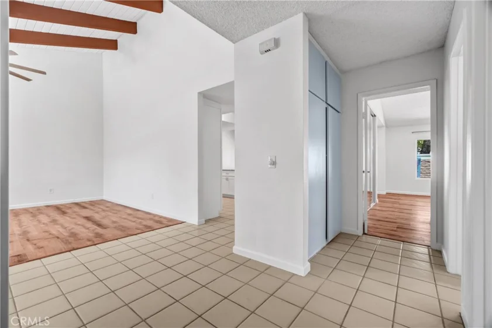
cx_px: 246
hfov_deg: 100.4
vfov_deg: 77.3
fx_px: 205
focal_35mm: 15
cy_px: 164
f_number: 9
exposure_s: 1/8
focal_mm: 10
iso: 400
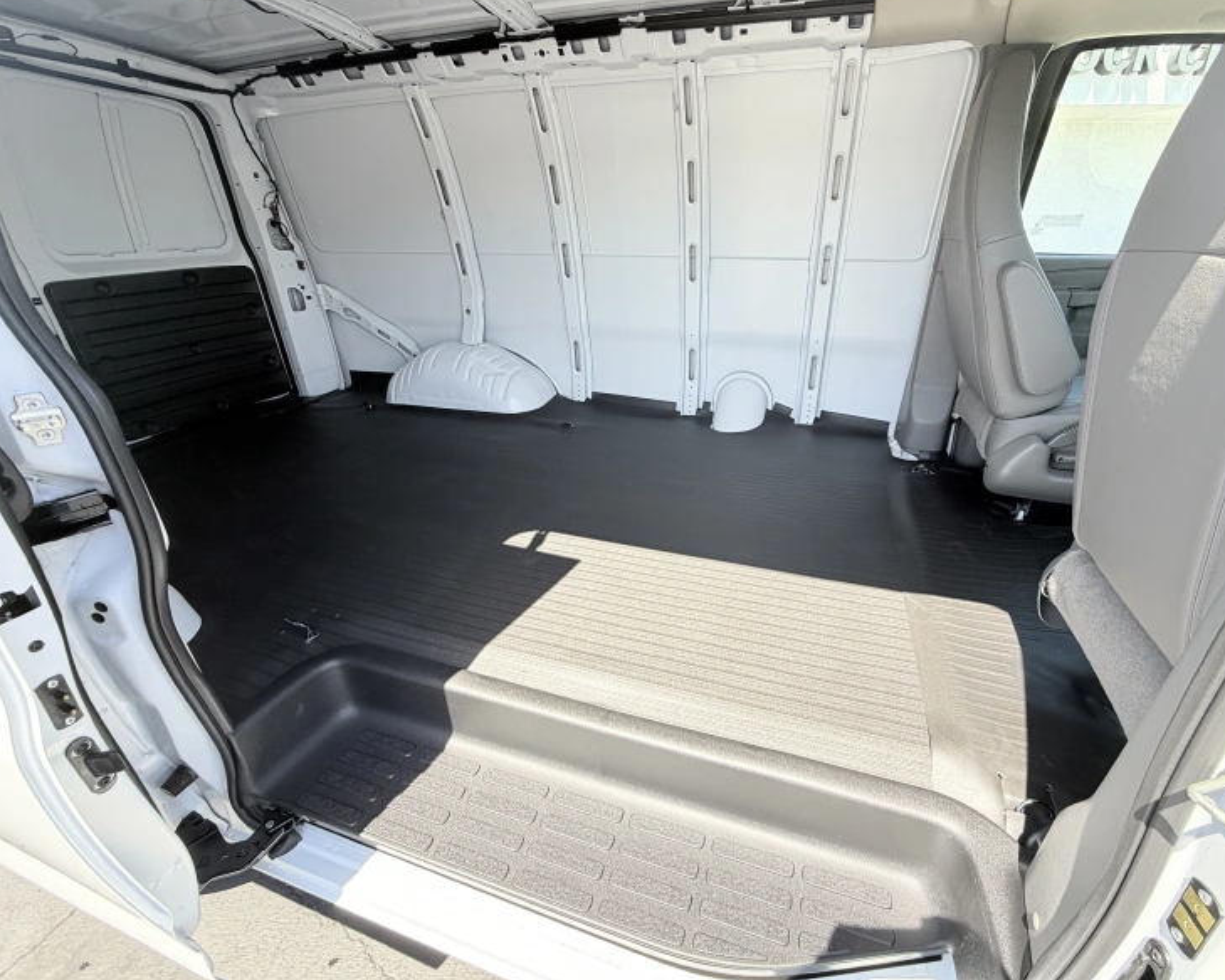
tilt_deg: -22.7
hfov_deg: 96.6
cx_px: 659
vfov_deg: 84.0
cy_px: 479
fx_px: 544
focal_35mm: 15
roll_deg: +1.3
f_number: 2.2
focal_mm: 2.22
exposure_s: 1/193
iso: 40
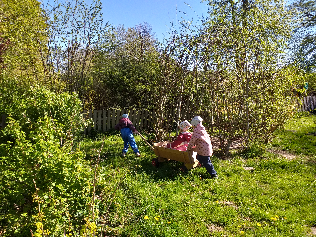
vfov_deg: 53.1
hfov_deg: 67.3
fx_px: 237
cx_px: 158
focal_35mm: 26
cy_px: 118
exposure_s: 1/637
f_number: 1.9
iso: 40
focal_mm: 3.6
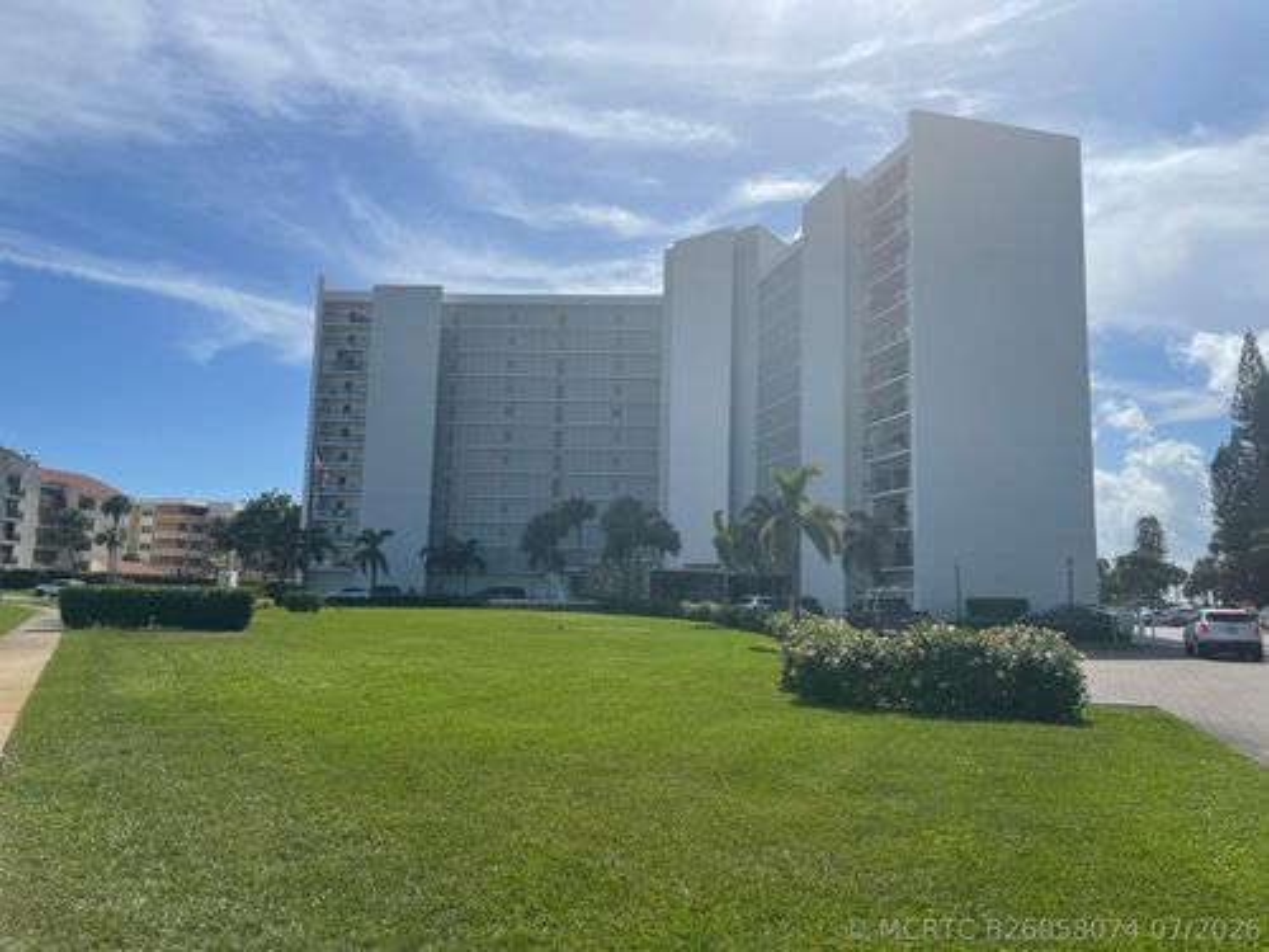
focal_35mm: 26
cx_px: 634
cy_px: 476
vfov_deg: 53.1
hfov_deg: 67.3
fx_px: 953
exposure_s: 1/8403
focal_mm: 4.2
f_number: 1.6
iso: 32
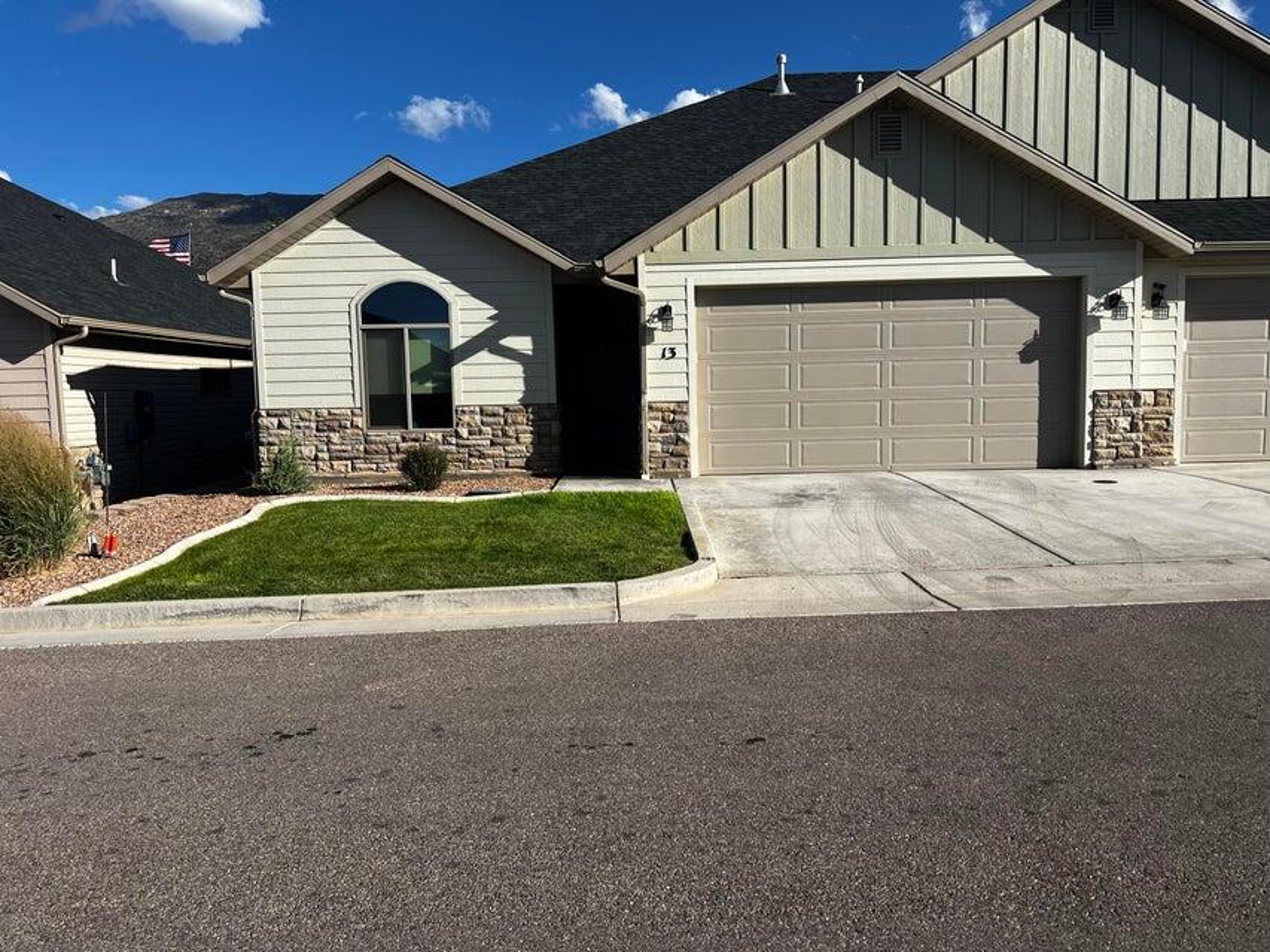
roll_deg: +1.4
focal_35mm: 26
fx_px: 954
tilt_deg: -5.2
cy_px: 476
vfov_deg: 53.1
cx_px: 635
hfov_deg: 67.3
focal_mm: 5.7
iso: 50
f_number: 1.5
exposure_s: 1/4444
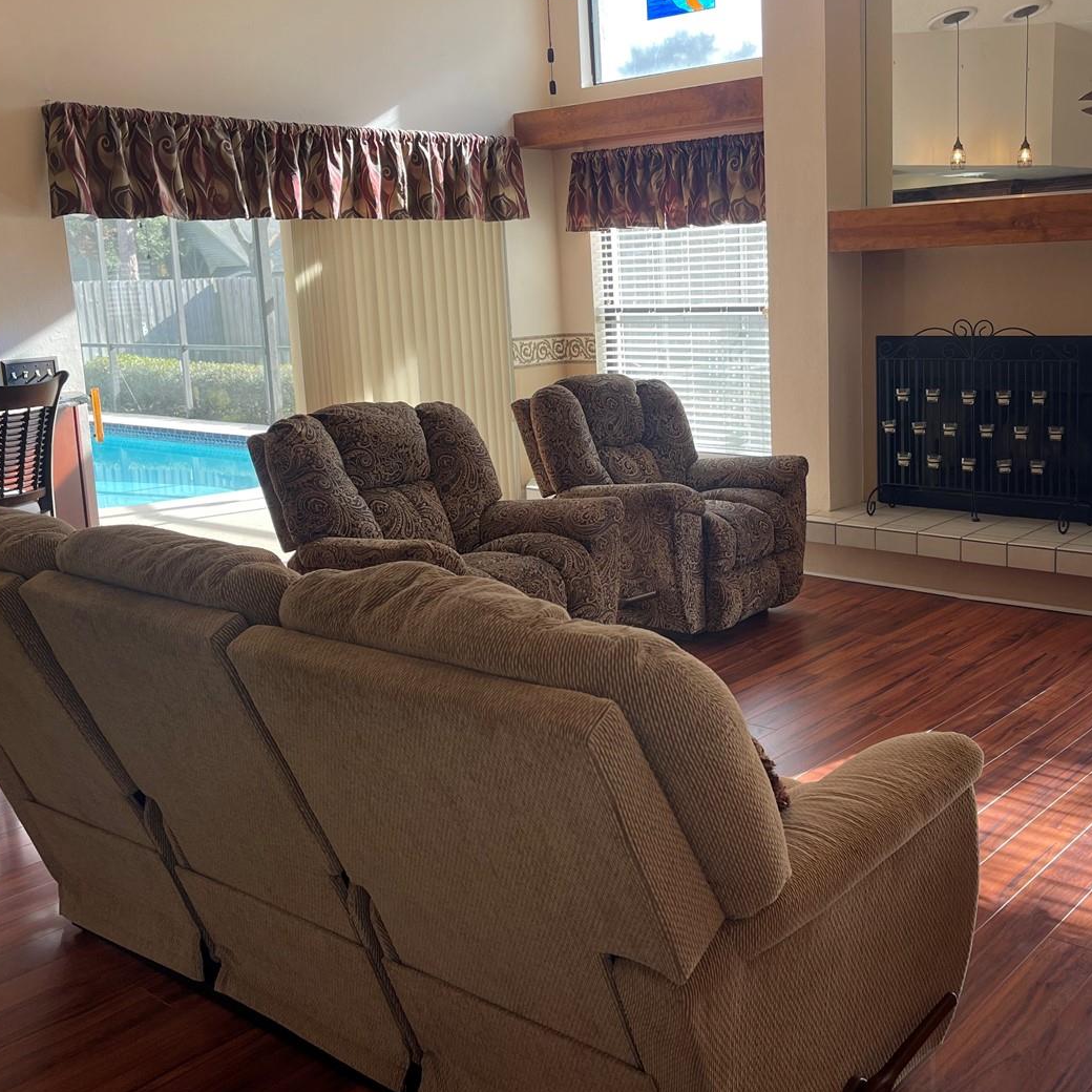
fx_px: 1213
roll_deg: +2.1
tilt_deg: -9.2
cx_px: 675
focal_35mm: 34
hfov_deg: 48.0
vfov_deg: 48.4
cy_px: 483
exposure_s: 1/161
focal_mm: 5.1
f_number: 1.6
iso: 32
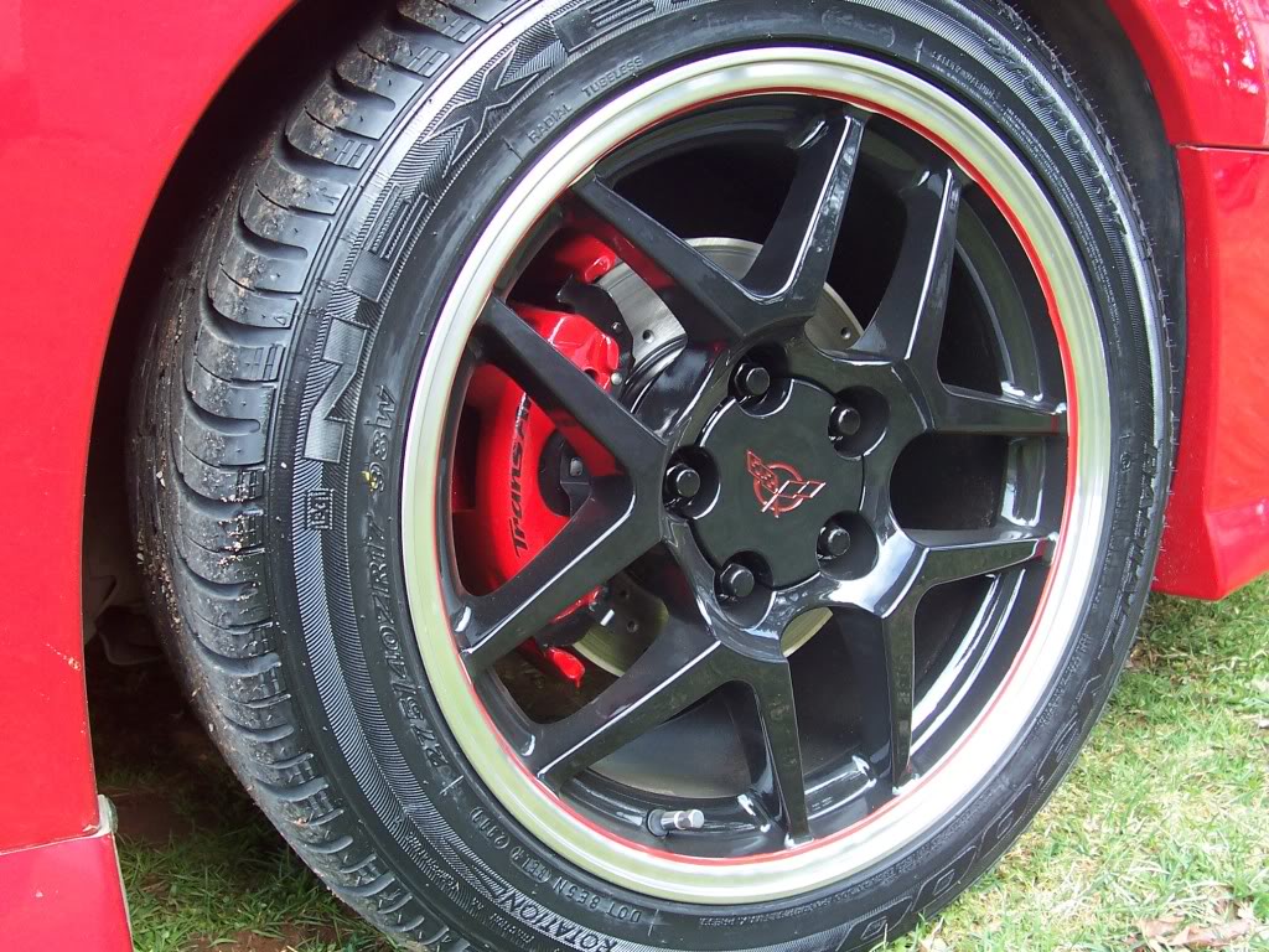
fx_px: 1356
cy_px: 476
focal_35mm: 37
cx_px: 634
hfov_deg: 50.1
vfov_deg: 38.7
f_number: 2.8
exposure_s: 1/90
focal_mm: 5.6
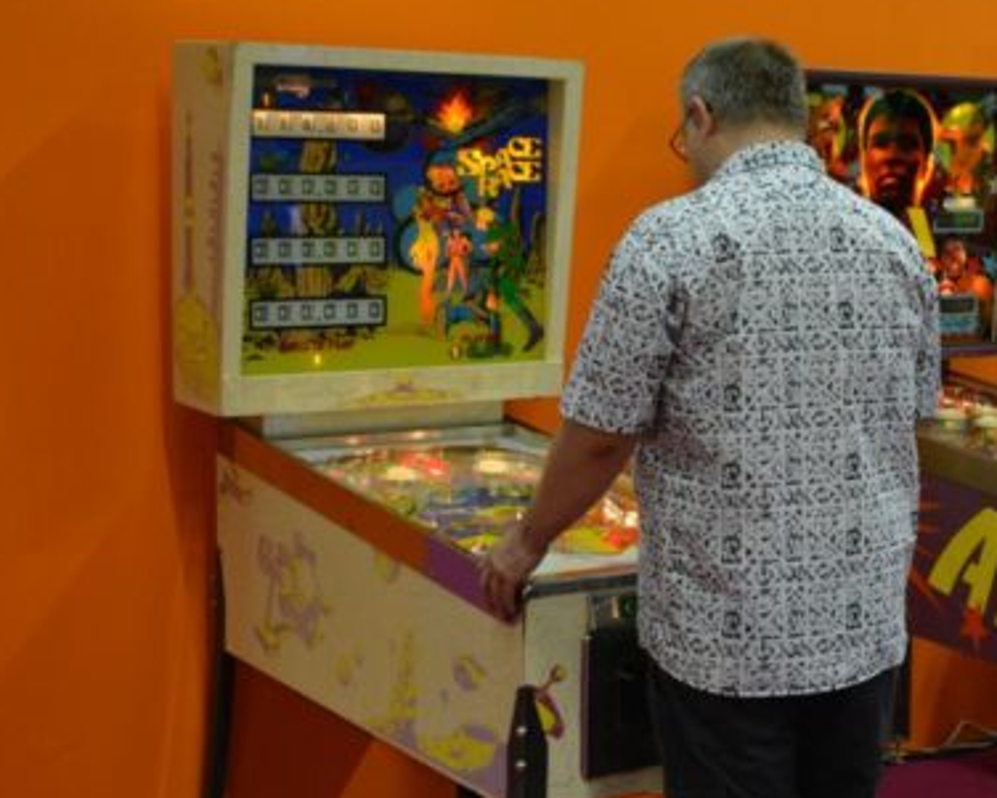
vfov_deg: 22.2
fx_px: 2037
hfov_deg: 25.3
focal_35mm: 69
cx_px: 1130
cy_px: 357
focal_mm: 18
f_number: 3.5
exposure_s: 1/40
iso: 800
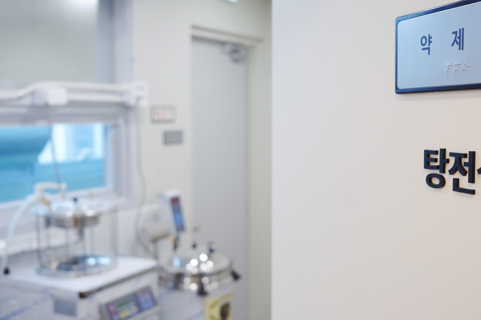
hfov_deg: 54.2
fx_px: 468
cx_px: 276
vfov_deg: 37.8
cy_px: 153
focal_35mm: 35
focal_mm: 28
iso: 200
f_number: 8
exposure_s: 1/20
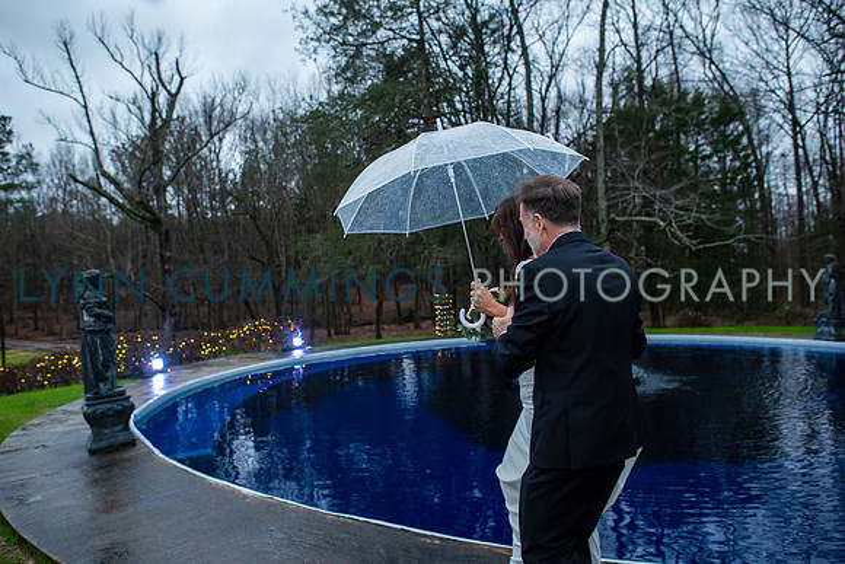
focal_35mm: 24
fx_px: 563
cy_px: 282
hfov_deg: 73.7
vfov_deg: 53.2
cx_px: 422
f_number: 3.2
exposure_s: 1/200
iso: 640
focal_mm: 24
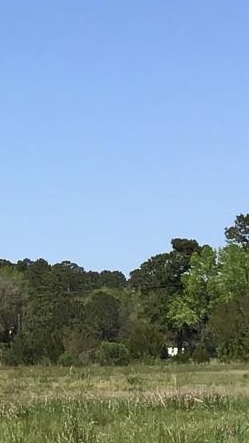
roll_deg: +2.3
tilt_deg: -0.9
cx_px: -259
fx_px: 1832
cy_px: 330
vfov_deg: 13.7
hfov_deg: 7.5
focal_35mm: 156
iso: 25
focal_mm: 3.3
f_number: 2.4
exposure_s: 1/1359
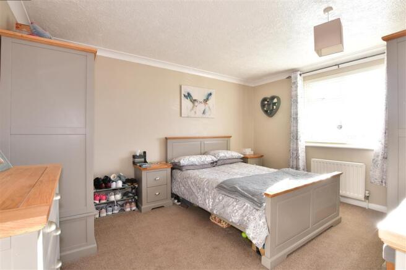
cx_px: 203
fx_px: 169
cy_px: 135
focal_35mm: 15
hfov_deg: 100.4
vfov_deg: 77.3
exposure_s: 1/5
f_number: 8
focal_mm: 10
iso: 100
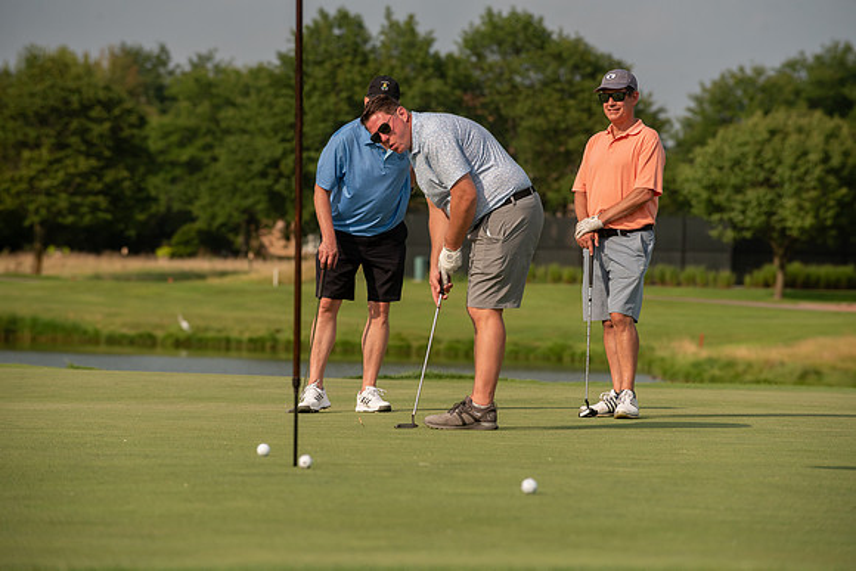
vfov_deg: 6.9
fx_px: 4756
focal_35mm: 200
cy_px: 286
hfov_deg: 10.3
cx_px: 428
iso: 250
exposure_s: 1/1600
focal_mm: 200
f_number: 5
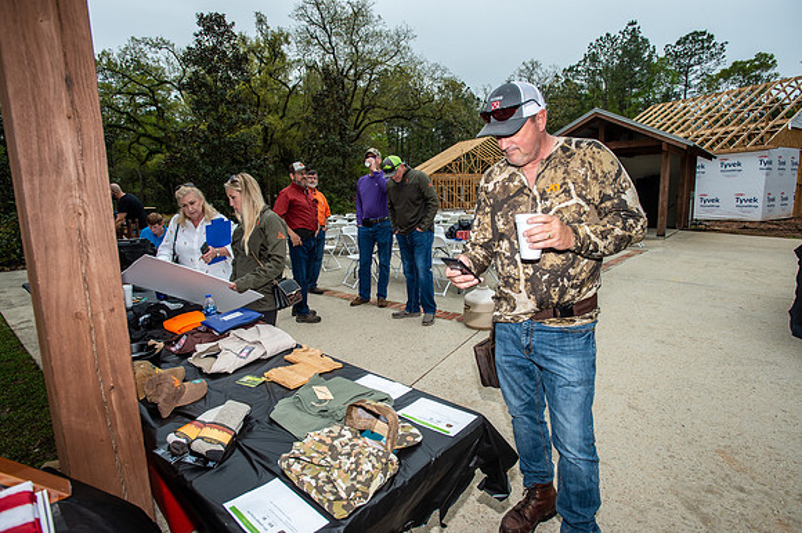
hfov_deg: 86.9
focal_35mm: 19
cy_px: 266
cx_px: 401
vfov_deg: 64.5
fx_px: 423
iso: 400
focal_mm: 19
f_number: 5.6
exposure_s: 1/640
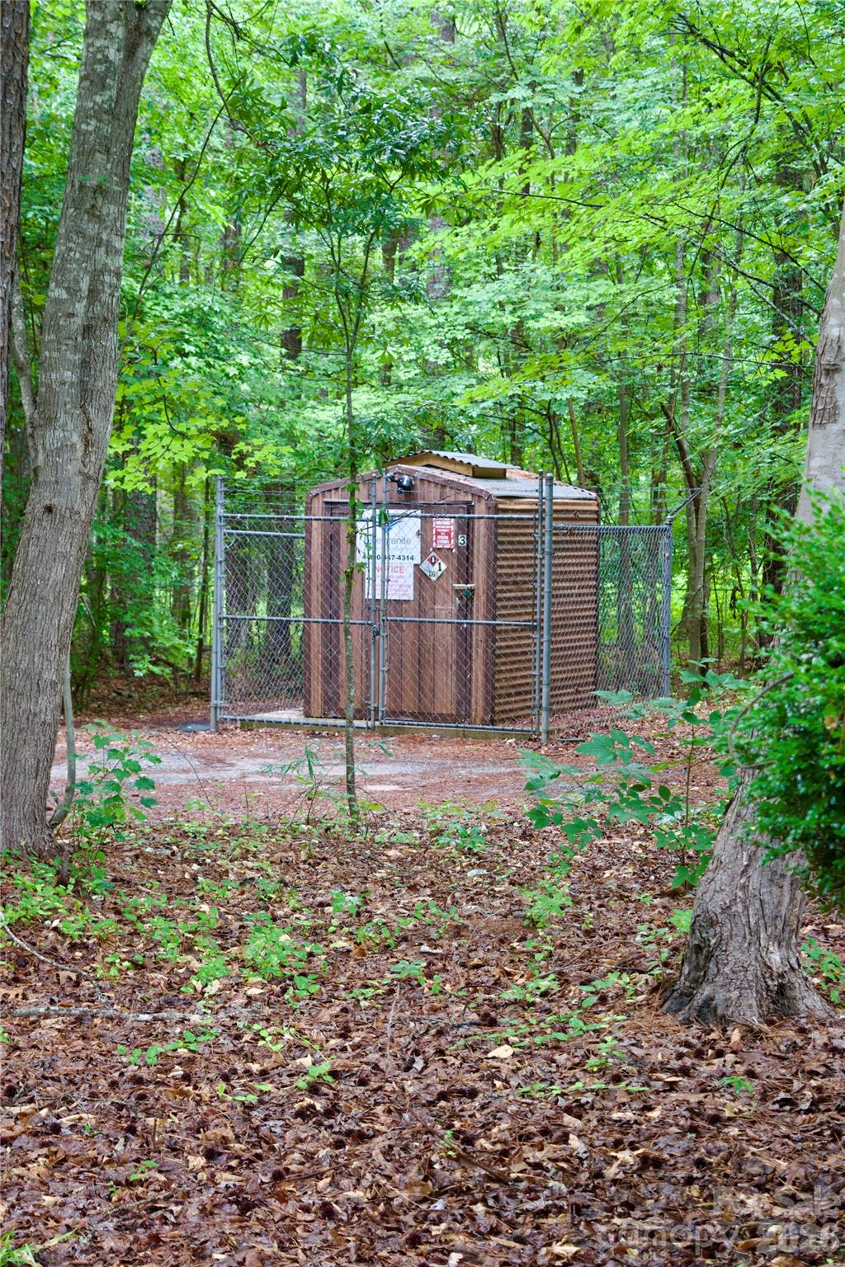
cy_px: 634
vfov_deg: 26.0
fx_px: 2746
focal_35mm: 78
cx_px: 422
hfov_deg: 17.5
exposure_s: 1/60
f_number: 5.6
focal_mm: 52
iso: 400
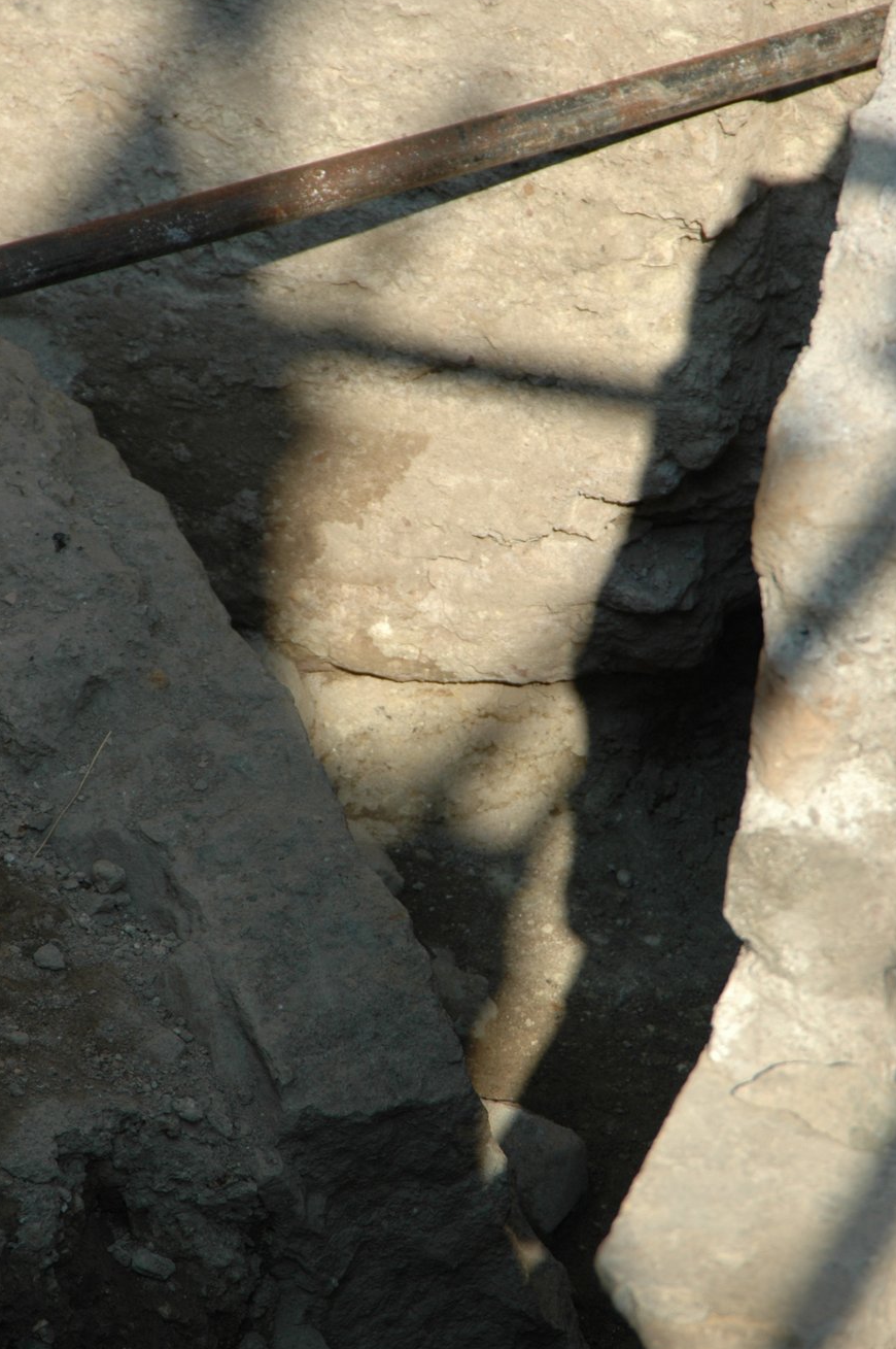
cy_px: 682
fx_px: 7744
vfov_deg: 9.9
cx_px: 459
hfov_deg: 6.6
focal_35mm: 207
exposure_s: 1/500
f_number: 5.6
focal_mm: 120
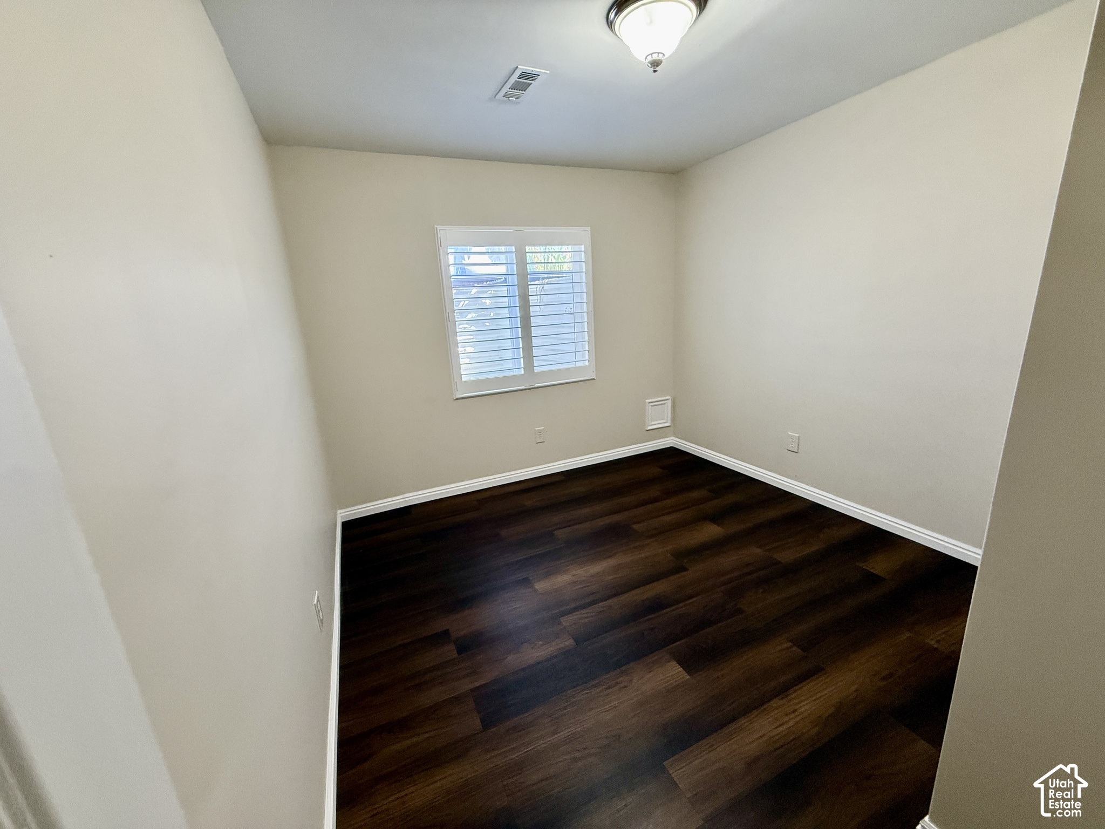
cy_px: 414
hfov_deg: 102.1
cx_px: 552
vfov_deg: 85.7
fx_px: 447
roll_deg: +4.2
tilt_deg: -12.7
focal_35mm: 14
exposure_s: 1/120
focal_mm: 2.22
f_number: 2.2
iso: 320
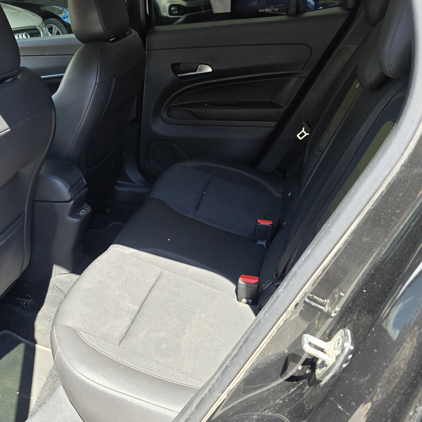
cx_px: 132
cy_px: 204
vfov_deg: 46.0
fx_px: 497
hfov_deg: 45.2
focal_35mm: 36
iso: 40
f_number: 1.7
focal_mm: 6.3
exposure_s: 1/180
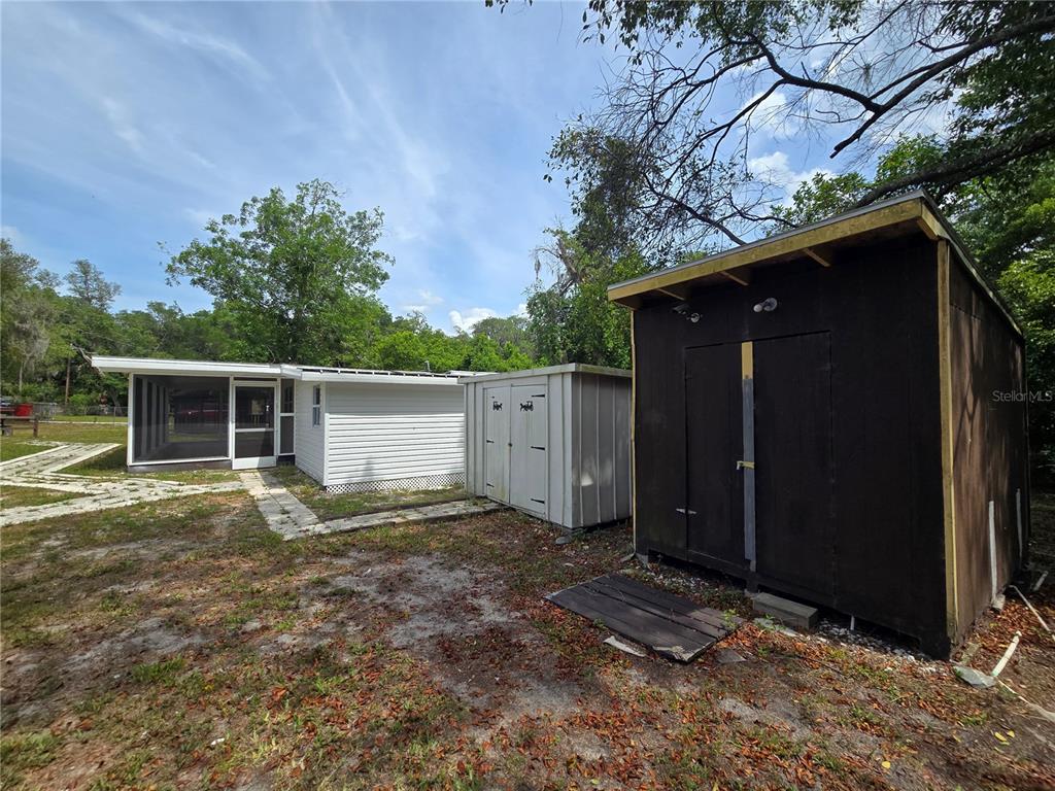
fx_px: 396
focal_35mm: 13
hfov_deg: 106.2
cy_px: 396
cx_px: 528
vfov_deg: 89.9
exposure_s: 1/1597
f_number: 2.2
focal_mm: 2.2
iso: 50
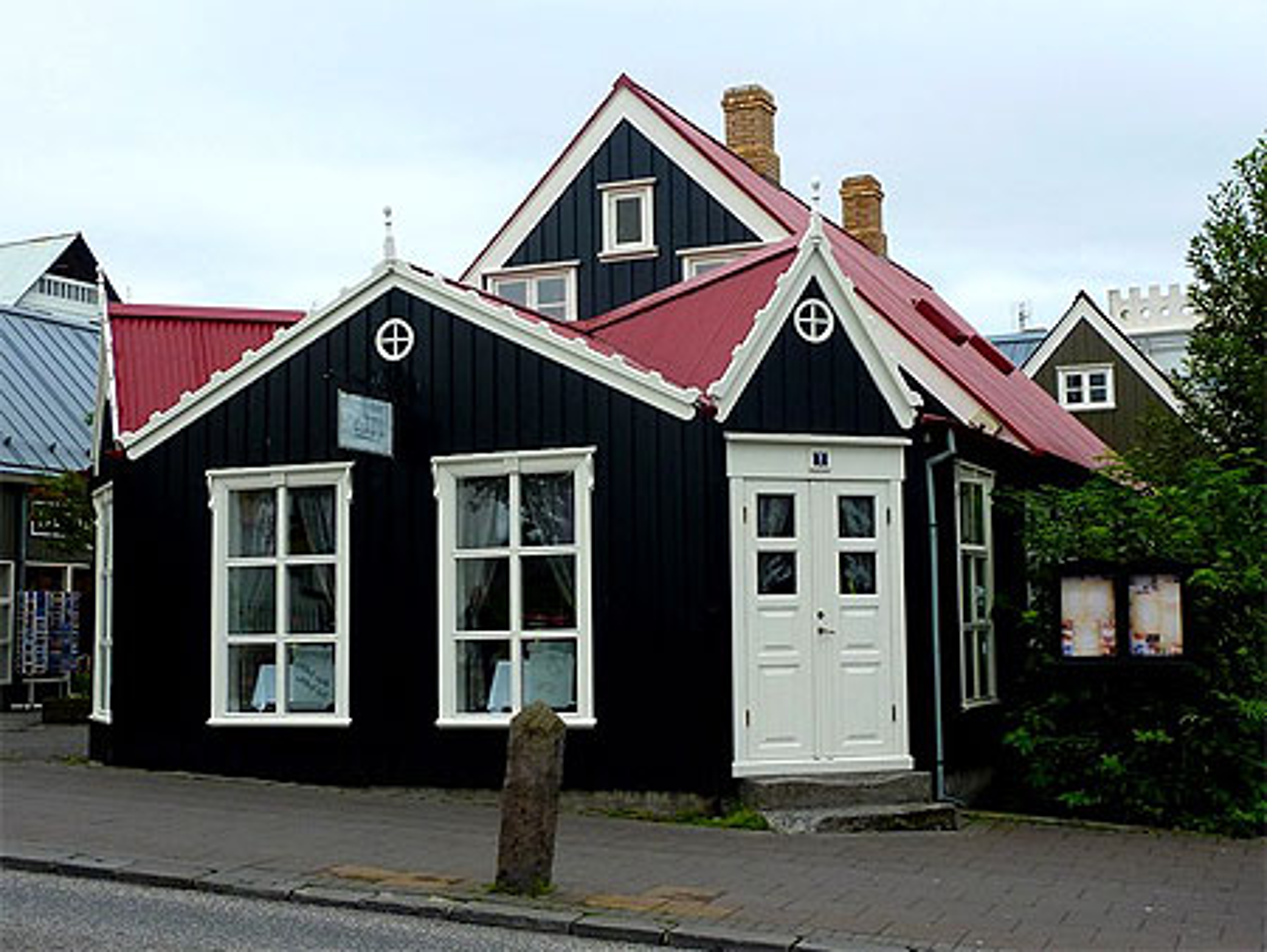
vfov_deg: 29.1
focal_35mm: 50
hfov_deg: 38.2
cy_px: 476
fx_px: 1831
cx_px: 634
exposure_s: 1/320
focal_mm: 5.7
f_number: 4
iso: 80
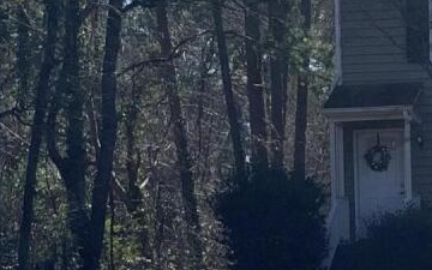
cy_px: 276
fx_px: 1801
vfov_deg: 8.5
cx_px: 398
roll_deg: +2.2
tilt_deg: +0.4
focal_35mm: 153
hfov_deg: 13.5
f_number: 1.8
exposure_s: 1/1250
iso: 25
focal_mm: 4.25
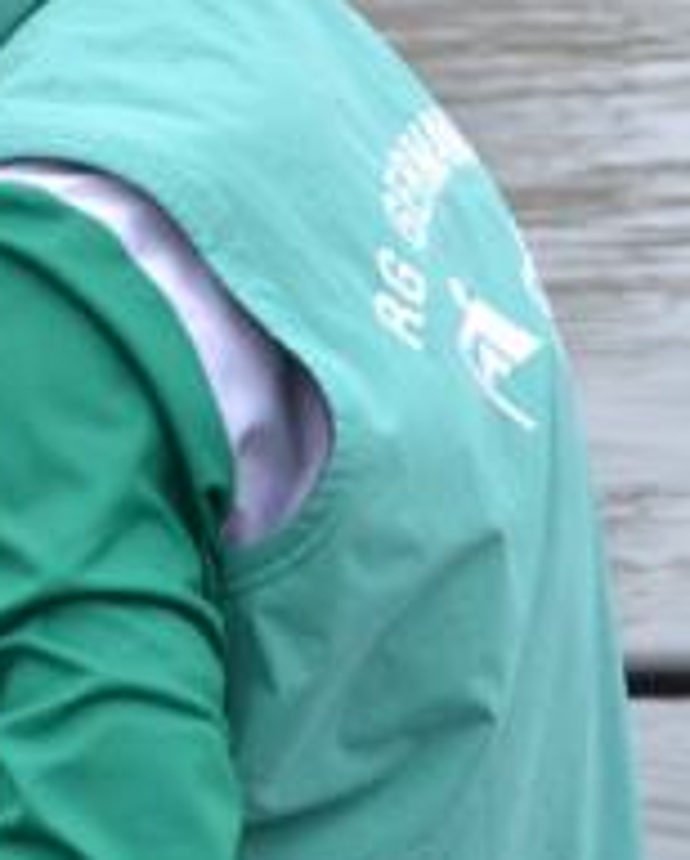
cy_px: 470
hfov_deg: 7.4
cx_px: -417
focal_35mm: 205
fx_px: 5223
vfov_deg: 9.4
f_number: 9
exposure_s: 1/320
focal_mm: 35
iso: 800
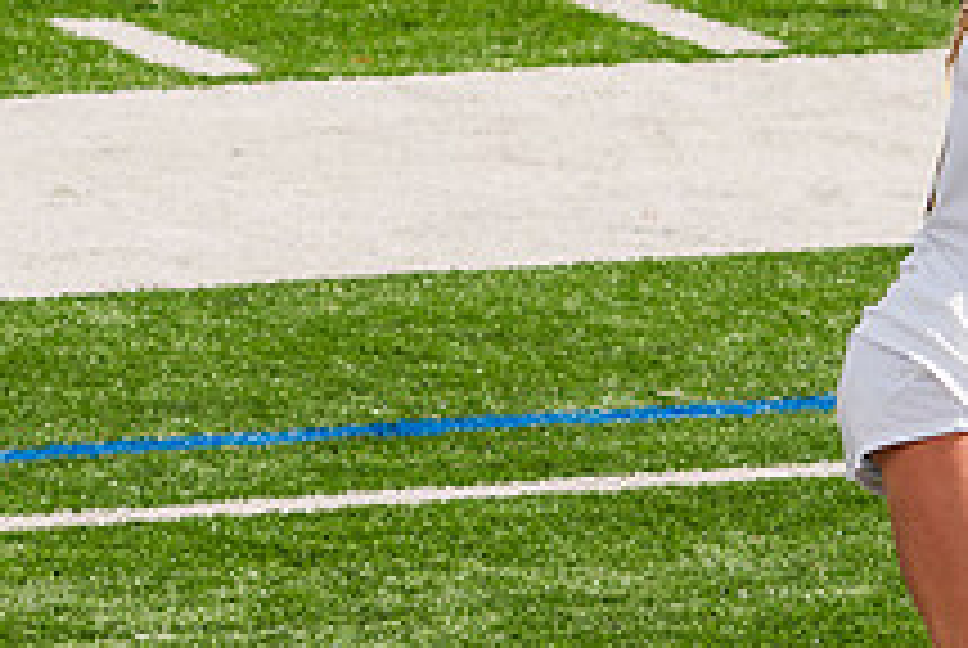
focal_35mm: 694
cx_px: 623
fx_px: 18686
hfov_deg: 3.0
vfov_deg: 2.0
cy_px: -110
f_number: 5.6
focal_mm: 200
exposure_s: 1/1600
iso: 250
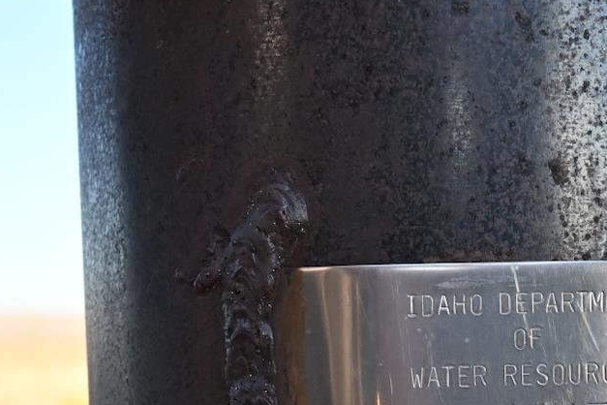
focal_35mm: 98
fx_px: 1652
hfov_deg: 20.4
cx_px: 546
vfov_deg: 13.7
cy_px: 432
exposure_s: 1/320
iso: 800
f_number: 9
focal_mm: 30
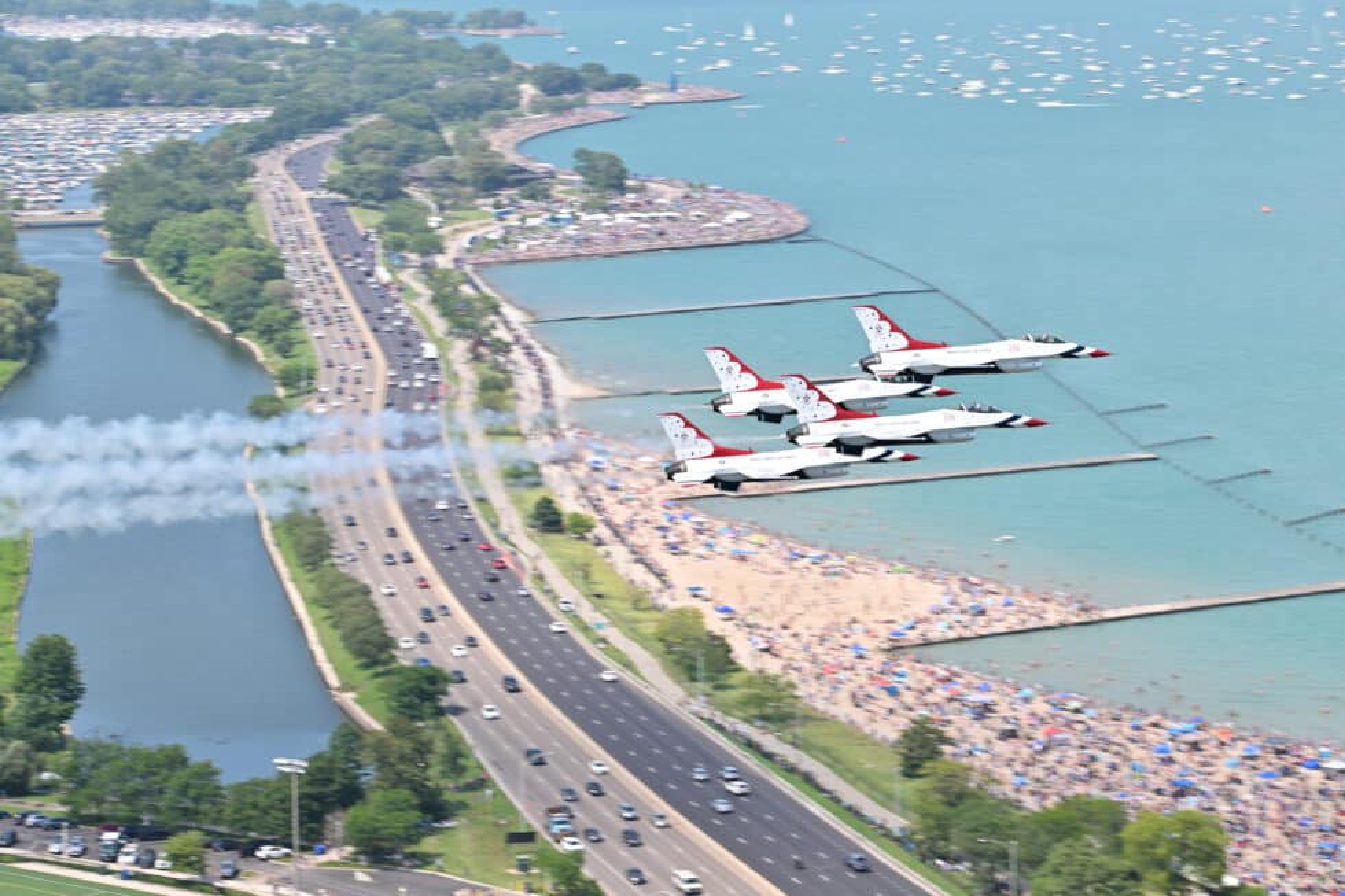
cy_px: 448
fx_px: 4333
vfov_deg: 11.8
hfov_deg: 17.6
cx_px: 672
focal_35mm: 116
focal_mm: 116
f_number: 5.6
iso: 100
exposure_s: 1/500
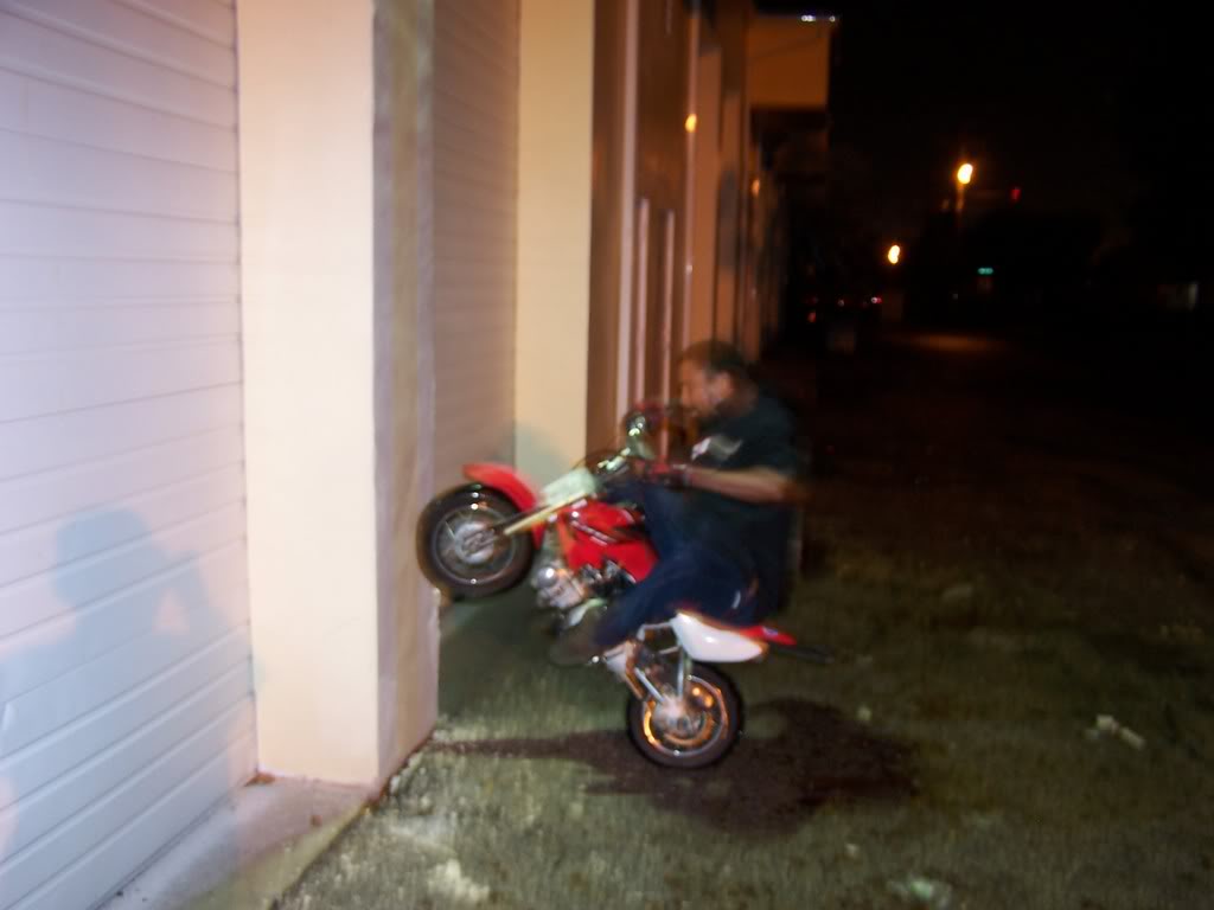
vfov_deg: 37.7
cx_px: 607
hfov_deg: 49.0
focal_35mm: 38
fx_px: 1333
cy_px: 455
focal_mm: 6.3
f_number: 2.8
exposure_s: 1/2
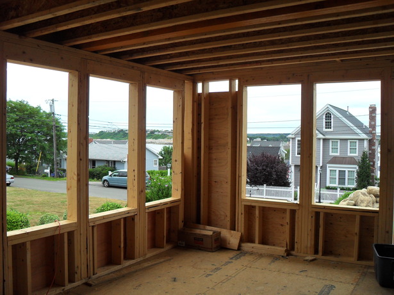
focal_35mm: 35
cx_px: 197
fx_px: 398
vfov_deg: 40.7
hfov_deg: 52.6
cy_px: 148
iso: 100
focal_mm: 6.2
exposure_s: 1/500
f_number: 2.8
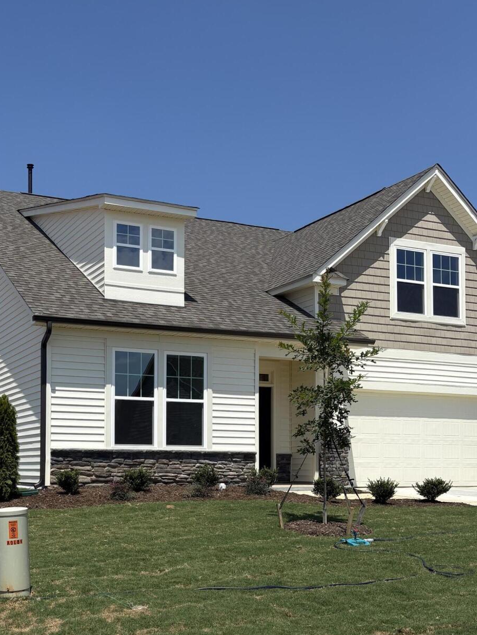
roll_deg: -0.6
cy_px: 429
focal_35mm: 43
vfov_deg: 43.2
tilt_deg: +2.6
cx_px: 148
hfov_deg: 33.2
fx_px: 790
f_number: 1.6
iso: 50
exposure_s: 1/5814
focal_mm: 5.96
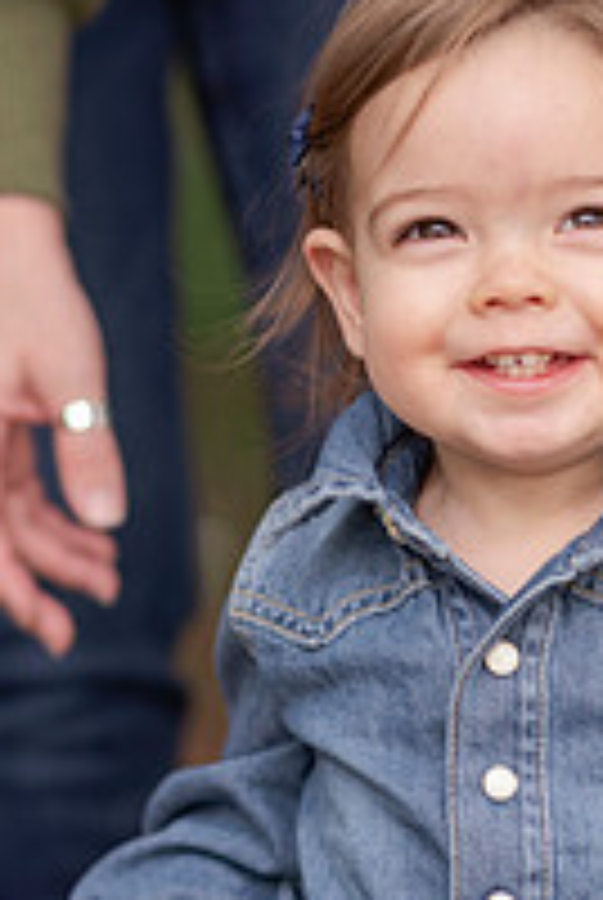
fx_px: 4782
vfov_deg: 10.7
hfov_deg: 7.2
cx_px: 544
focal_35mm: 191
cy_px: 648
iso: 320
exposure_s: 1/400
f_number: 2.2
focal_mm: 85
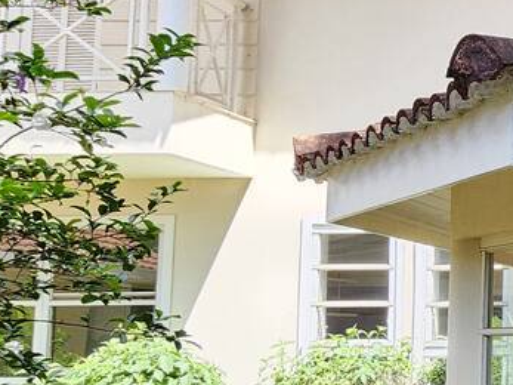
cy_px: 264
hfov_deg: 24.9
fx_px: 800
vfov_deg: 26.8
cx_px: 813
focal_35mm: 54
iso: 50
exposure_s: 1/157
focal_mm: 2.2
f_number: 2.2
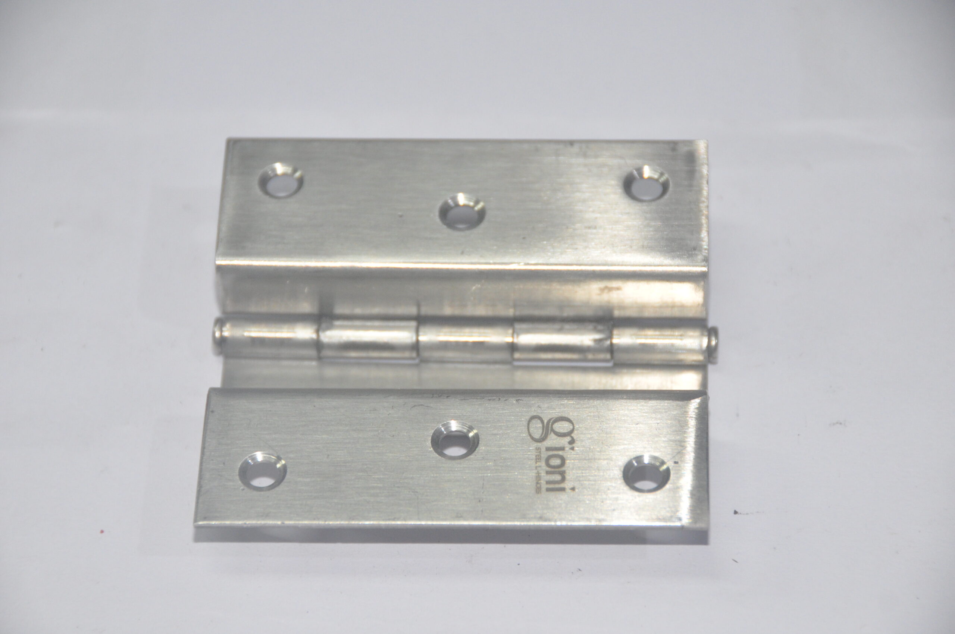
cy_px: 317
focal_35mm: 158
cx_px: 478
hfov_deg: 13.1
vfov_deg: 8.7
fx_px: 4173
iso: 1250
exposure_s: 1/60
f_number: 5.3
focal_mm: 105
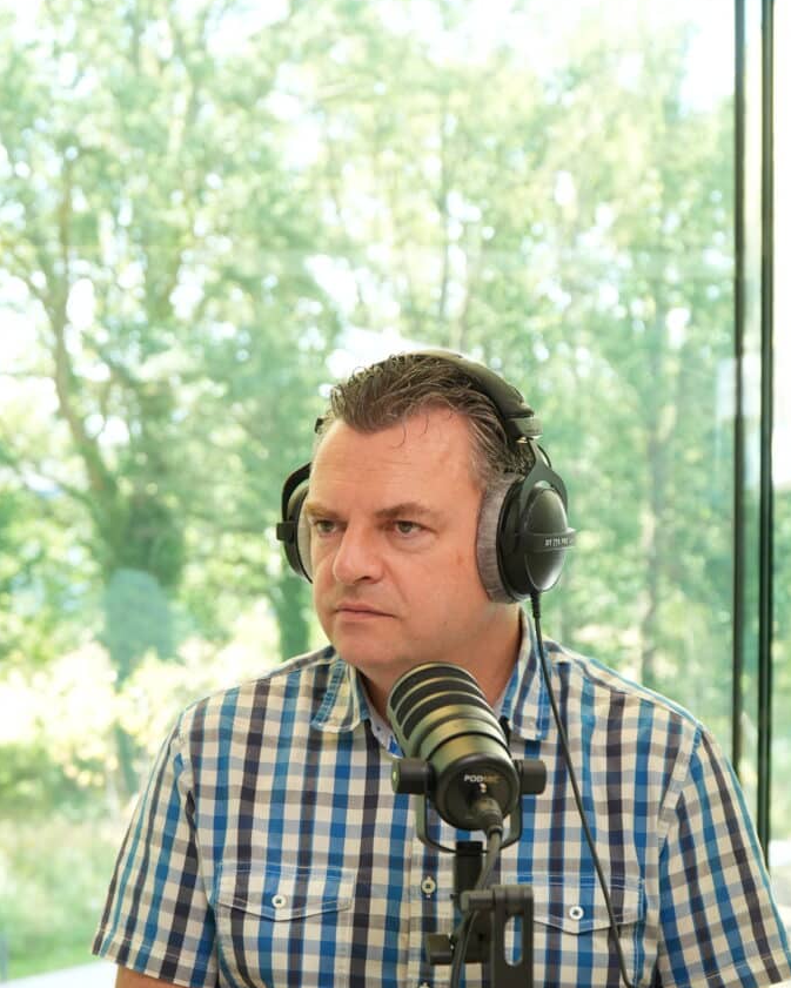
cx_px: 399
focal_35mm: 72
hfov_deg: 21.3
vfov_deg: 26.4
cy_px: 584
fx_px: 2107
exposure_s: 1/125
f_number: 4.5
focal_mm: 42
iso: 640
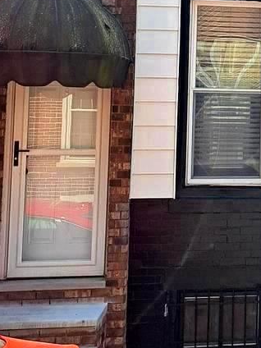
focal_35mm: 87
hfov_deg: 15.5
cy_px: 53
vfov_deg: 22.1
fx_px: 875
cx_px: 404
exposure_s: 1/1445
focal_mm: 5.23
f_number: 1.8
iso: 50
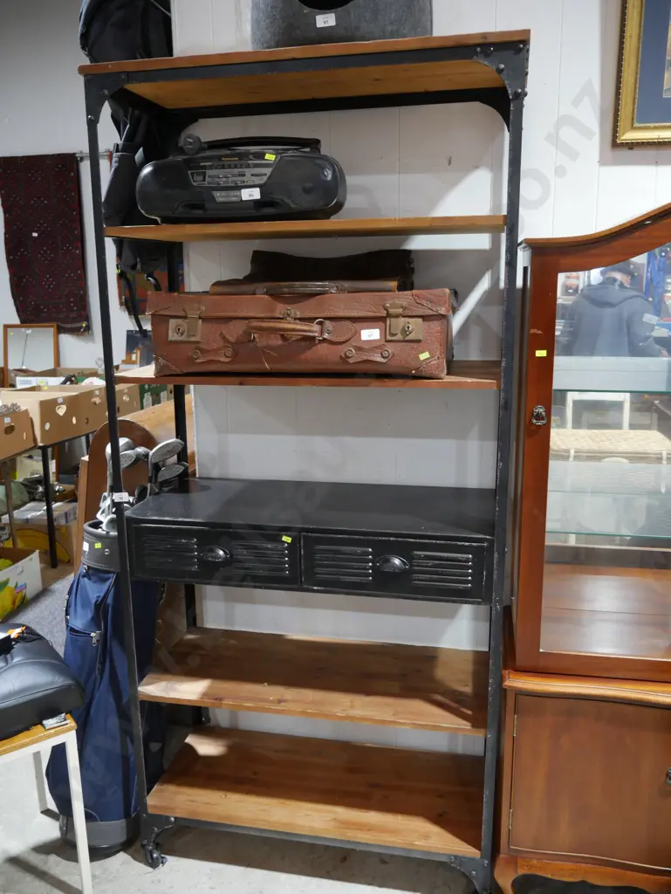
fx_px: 723
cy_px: 447
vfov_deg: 63.4
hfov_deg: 49.8
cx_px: 336
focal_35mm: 28
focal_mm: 14
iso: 800
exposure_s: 1/60
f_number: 3.5
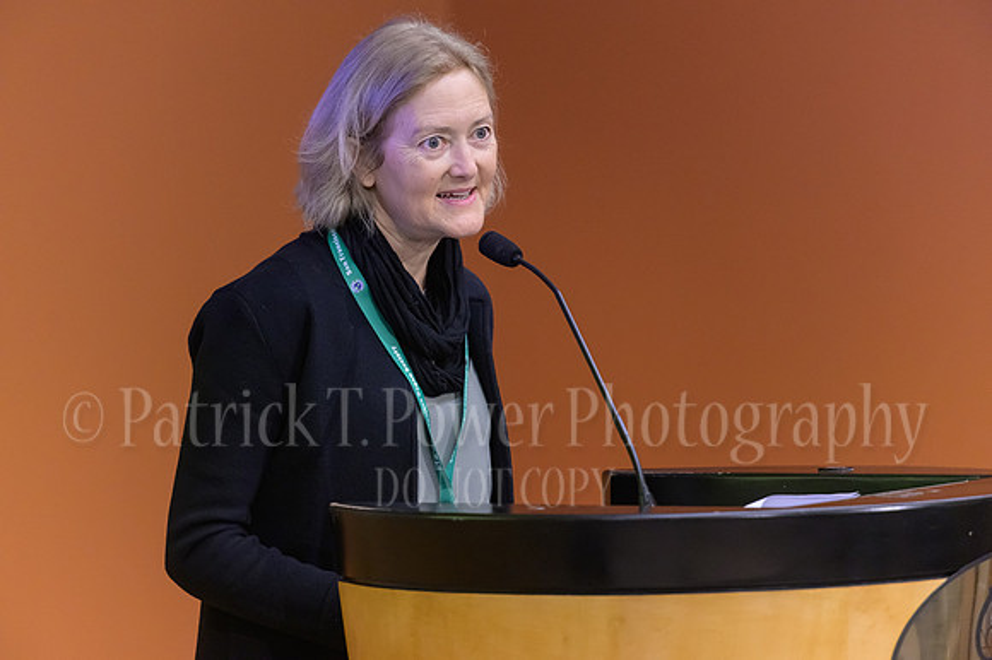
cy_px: 330
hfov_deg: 7.4
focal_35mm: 280
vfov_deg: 4.9
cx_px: 496
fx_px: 7711
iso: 5000
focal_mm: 280
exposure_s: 1/400
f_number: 4
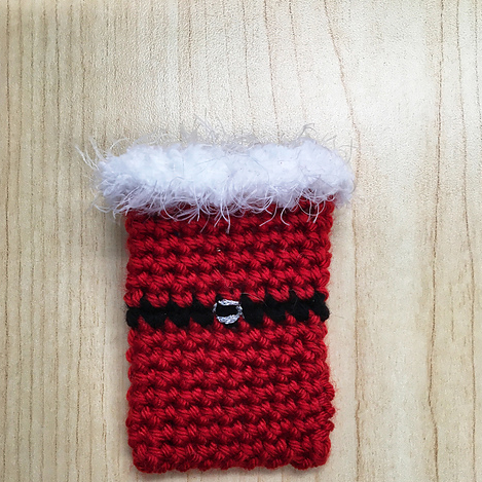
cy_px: 327
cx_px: 239
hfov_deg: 47.2
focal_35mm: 35
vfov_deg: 46.4
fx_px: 551
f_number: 2.2
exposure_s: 1/40
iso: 25
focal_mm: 4.15
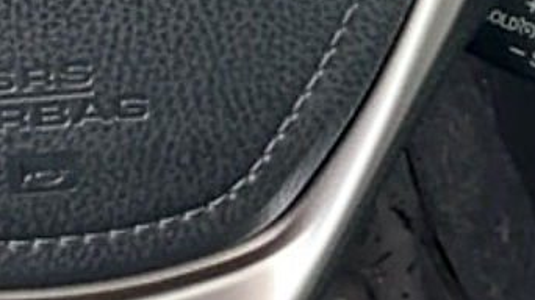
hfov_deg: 13.9
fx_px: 2169
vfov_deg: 7.0
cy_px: -630
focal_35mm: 153
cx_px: 23
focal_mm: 3
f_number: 1.8
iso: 32
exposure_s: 1/60
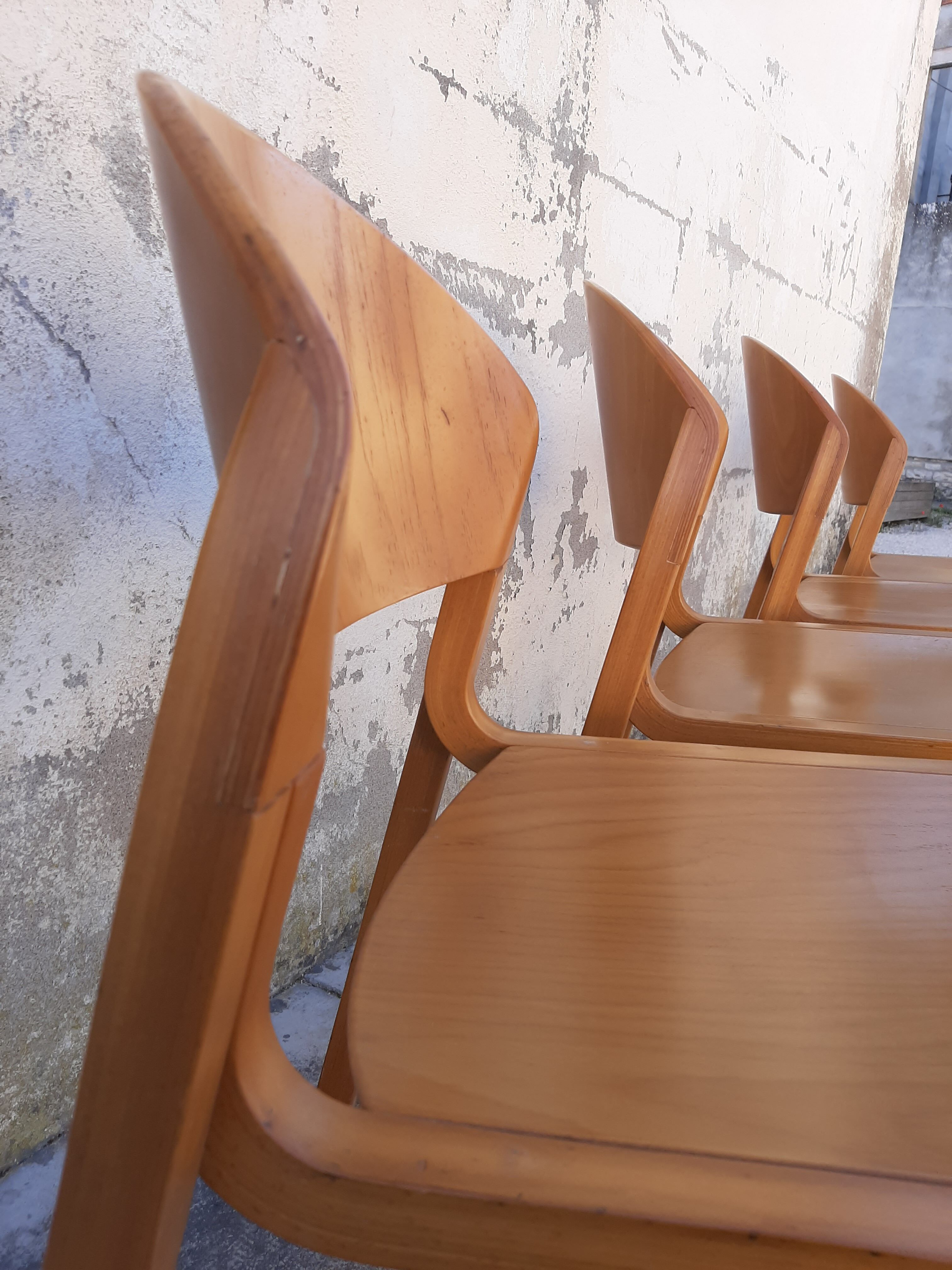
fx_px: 953
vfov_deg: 67.3
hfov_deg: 53.1
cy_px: 635
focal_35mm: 26
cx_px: 476
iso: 40
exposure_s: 1/378
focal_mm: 3.93
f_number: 1.7
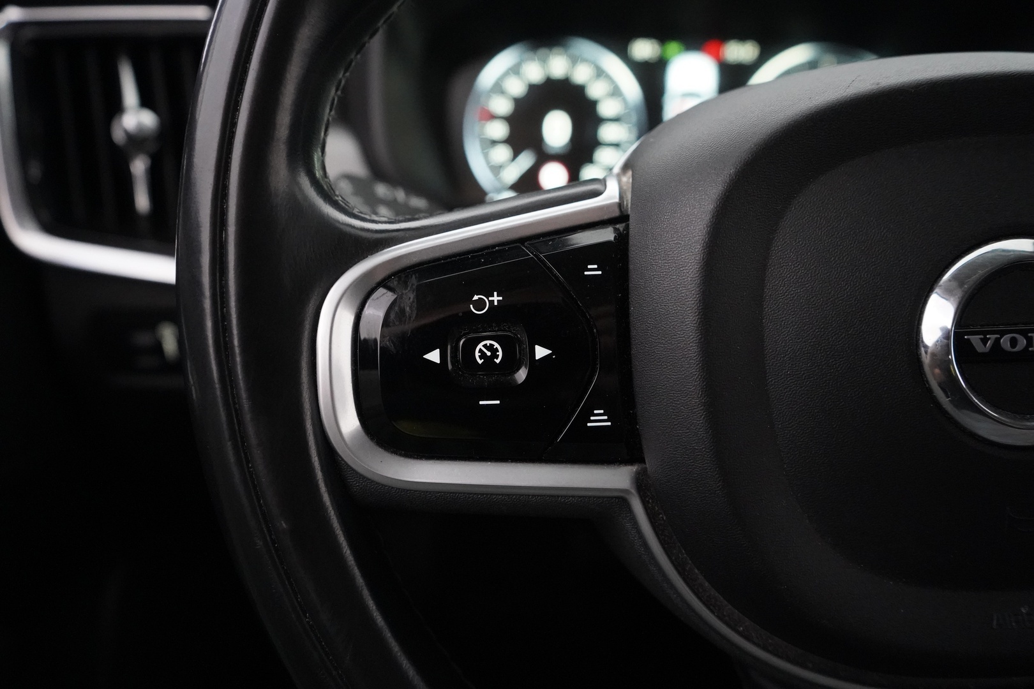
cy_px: 344
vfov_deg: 45.0
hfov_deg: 63.7
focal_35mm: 29
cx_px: 517
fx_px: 833
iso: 12800
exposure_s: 1/60
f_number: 5
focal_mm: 29
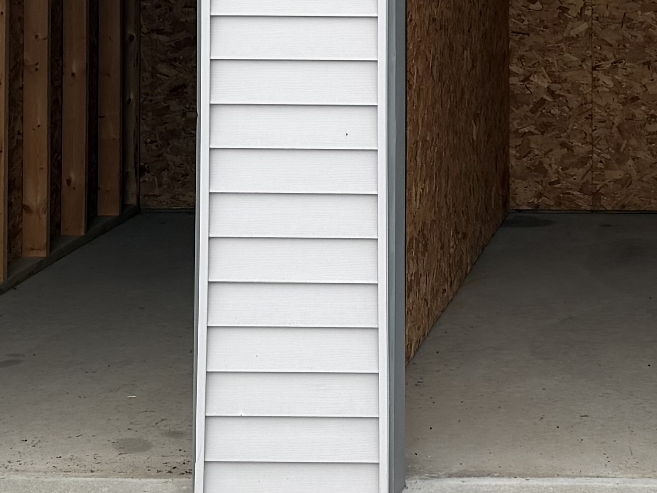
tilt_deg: -0.1
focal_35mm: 105
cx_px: 645
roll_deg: -0.7
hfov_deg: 18.3
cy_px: -143
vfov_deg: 13.6
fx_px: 1992
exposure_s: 1/162
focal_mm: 6.76
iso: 64
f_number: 1.78
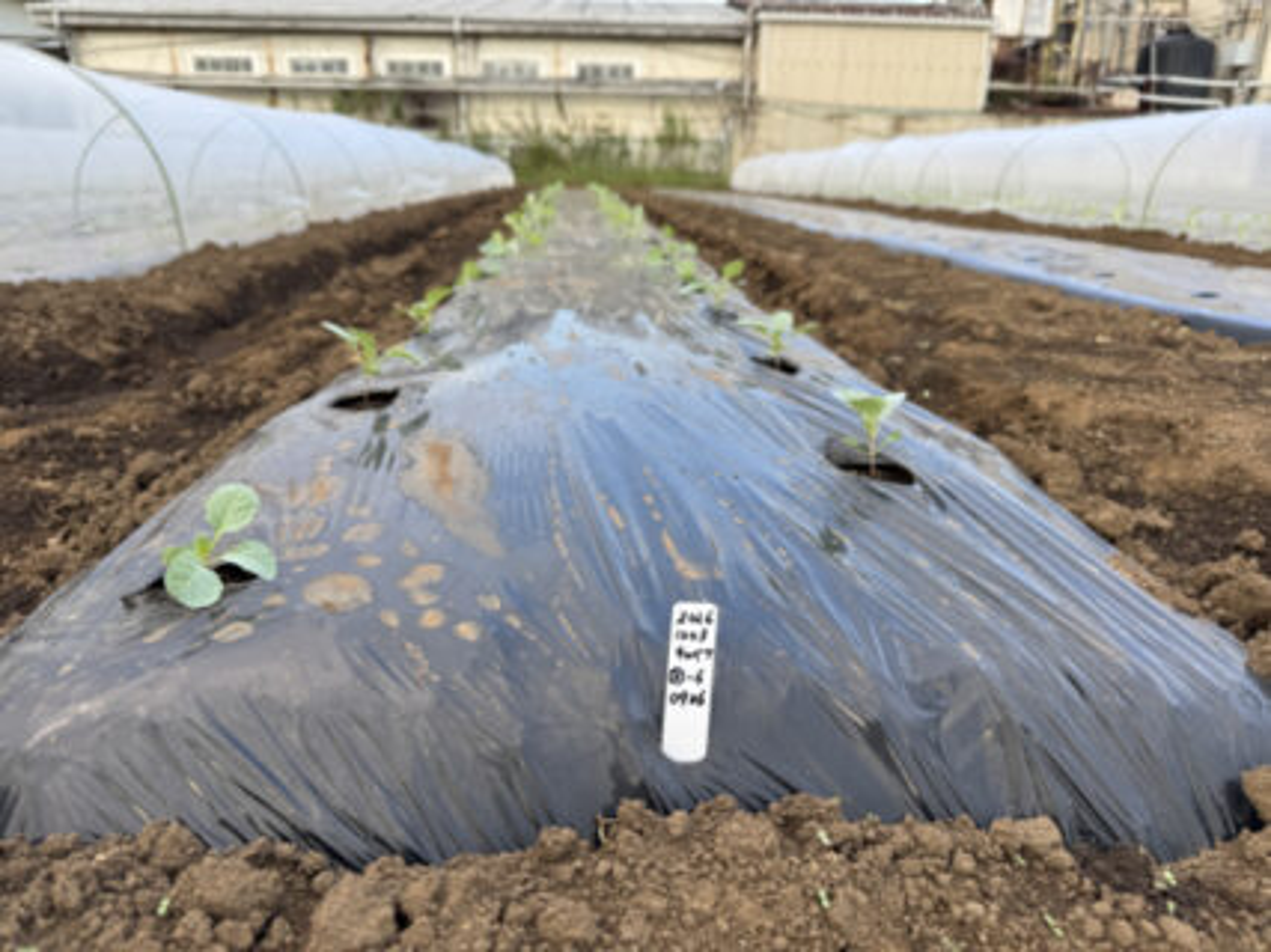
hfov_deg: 71.6
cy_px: 476
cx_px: 636
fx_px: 881
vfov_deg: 56.8
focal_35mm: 24
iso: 80
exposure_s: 1/376
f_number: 1.8
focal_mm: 6.8
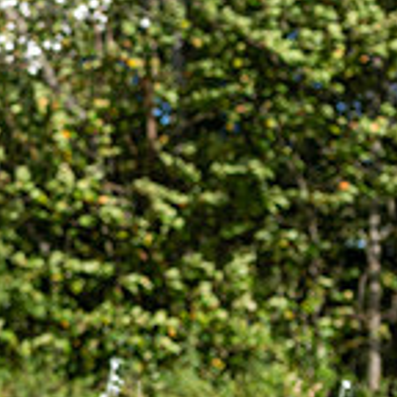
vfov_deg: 5.9
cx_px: -232
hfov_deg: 5.9
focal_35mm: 295
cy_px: 186
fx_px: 3828
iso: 160
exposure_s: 1/2000
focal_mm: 86
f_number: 3.2
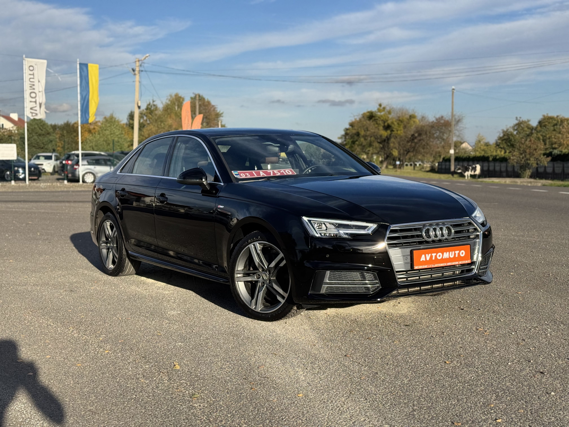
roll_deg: +0.3
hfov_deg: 39.7
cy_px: 214
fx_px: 789
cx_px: 284
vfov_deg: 30.3
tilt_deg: -3.7
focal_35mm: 48
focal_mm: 6.76
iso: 64
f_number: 1.78
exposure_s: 1/2611
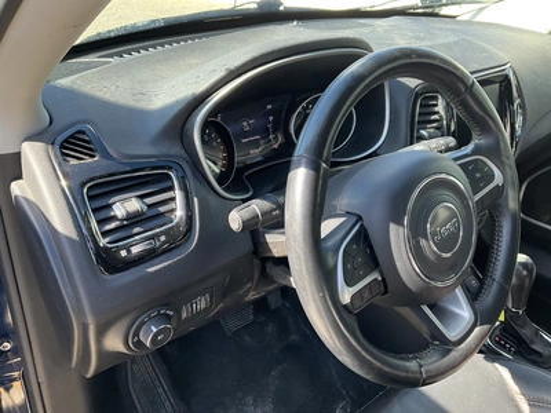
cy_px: 206
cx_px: 276
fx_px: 462
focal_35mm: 29
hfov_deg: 61.7
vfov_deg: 48.2
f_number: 1.8
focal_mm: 3
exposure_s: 1/122
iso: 50
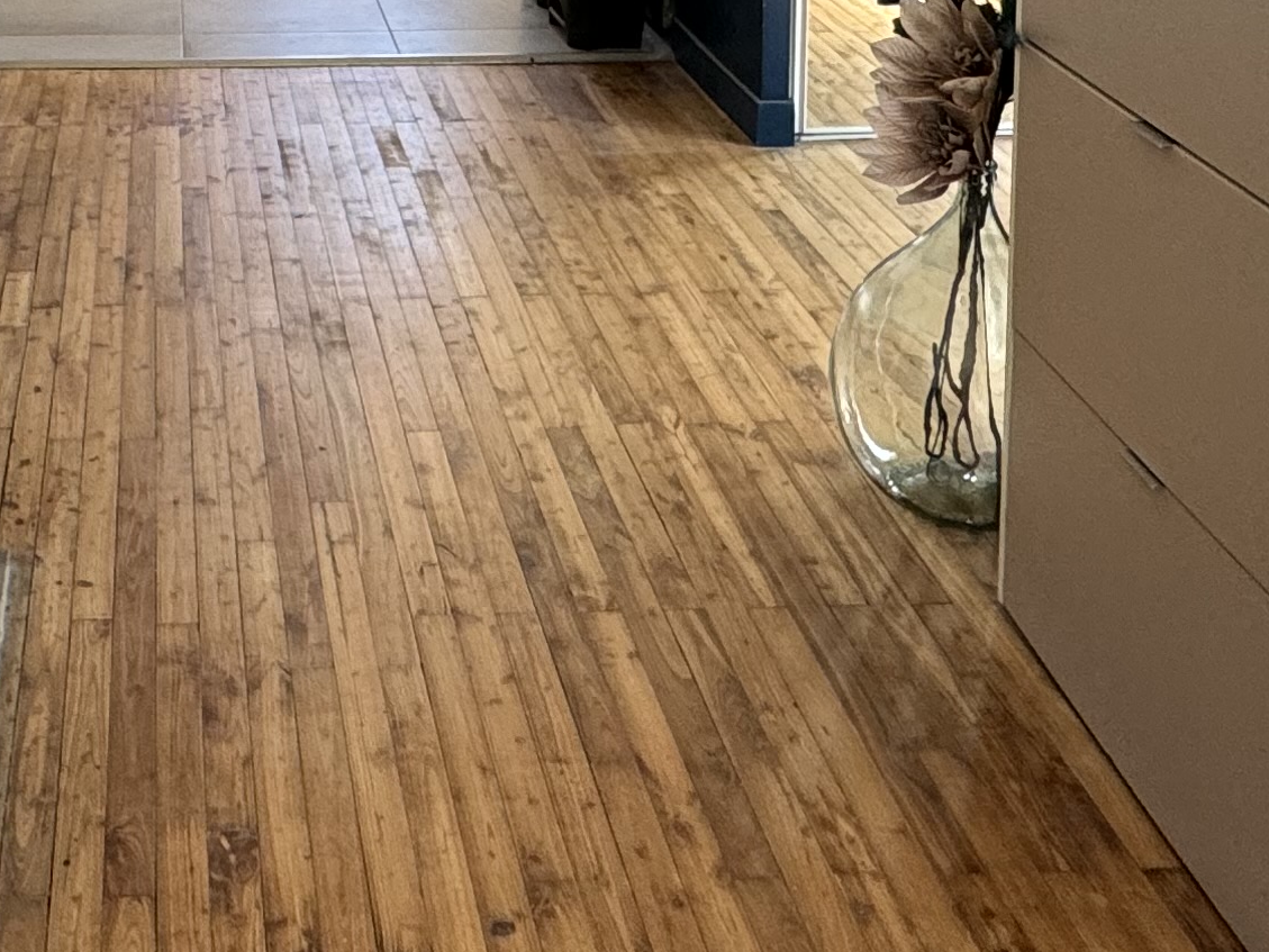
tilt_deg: -4.4
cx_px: 238
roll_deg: +0.8
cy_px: -355
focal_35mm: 50
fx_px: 1833
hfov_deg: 36.8
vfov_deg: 24.5
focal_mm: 2.22
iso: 125
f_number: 2.2
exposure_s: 1/99
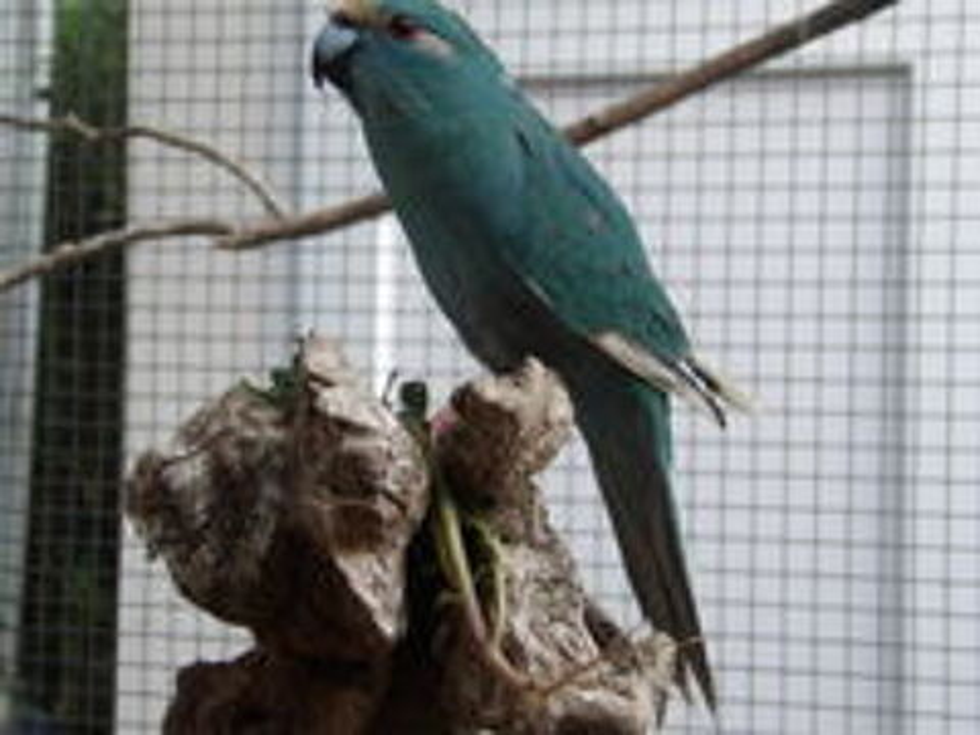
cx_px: 490
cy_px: 368
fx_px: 2718
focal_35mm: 96
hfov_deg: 20.4
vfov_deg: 15.4
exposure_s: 1/53
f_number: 4.7
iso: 100
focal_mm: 17.2
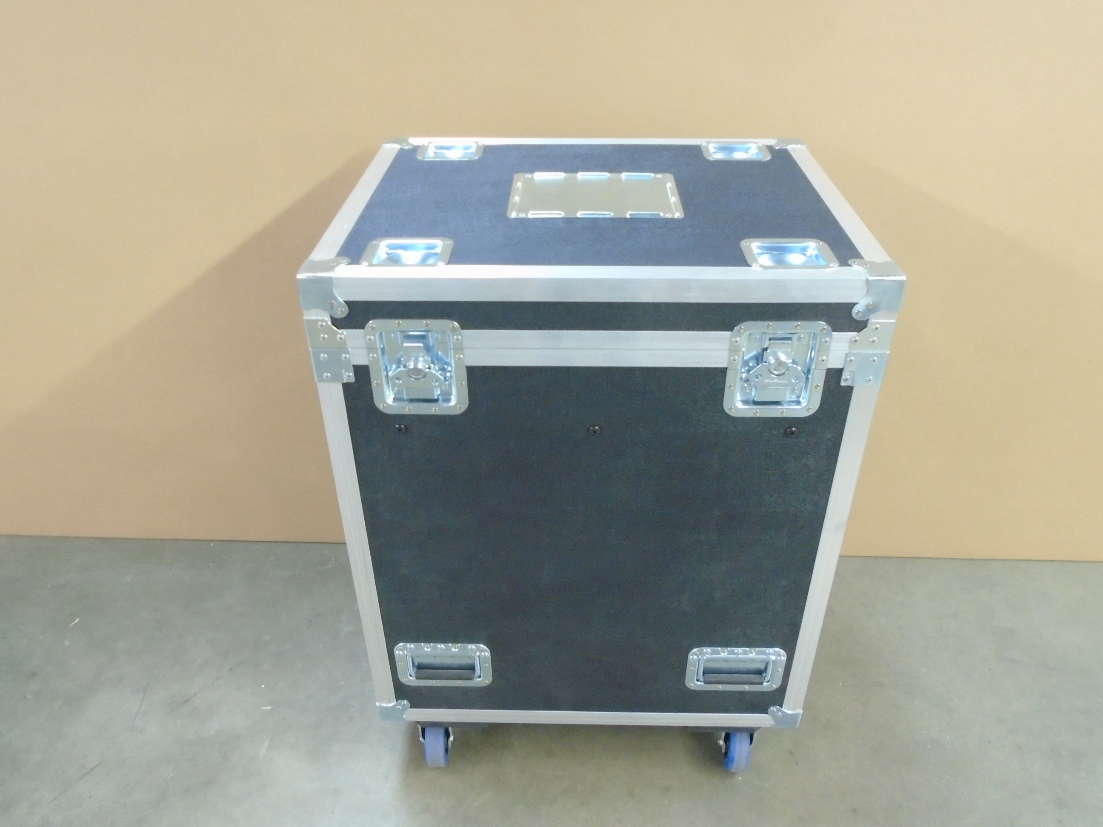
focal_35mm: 26
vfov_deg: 53.1
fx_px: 828
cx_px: 552
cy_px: 414
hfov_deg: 67.3
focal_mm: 4.6
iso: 400
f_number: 3.2
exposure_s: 1/5
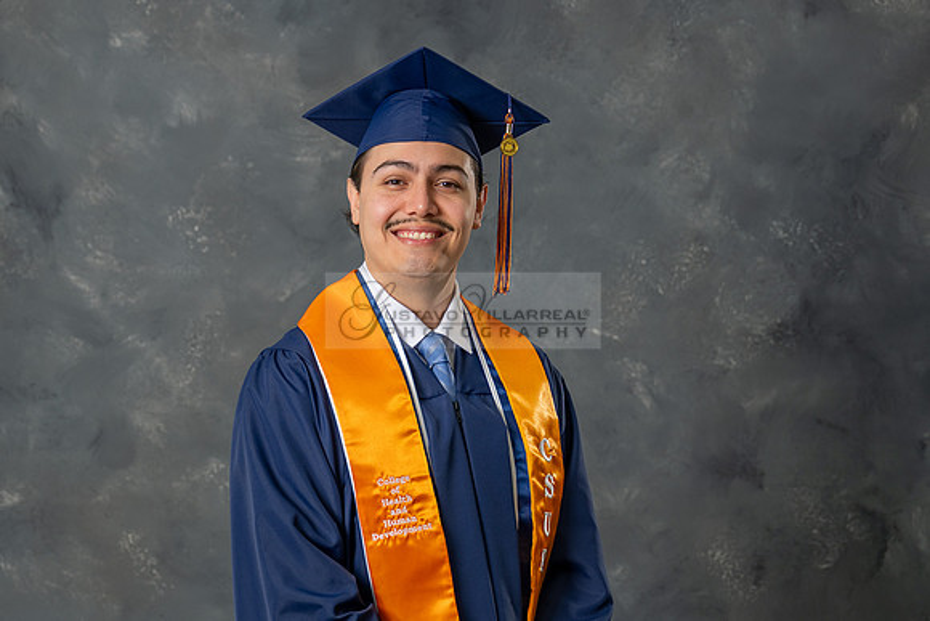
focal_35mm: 85
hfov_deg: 24.0
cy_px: 439
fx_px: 2188
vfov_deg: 16.1
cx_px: 466
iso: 200
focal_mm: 52
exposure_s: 1/200
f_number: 3.5
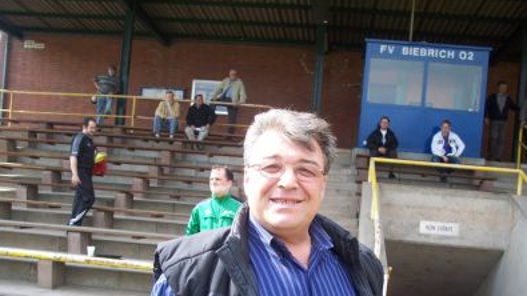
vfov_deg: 27.5
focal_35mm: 43
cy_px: 197
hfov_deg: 47.4
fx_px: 601
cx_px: 264
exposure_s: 1/250
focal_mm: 8
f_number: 3.4
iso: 100
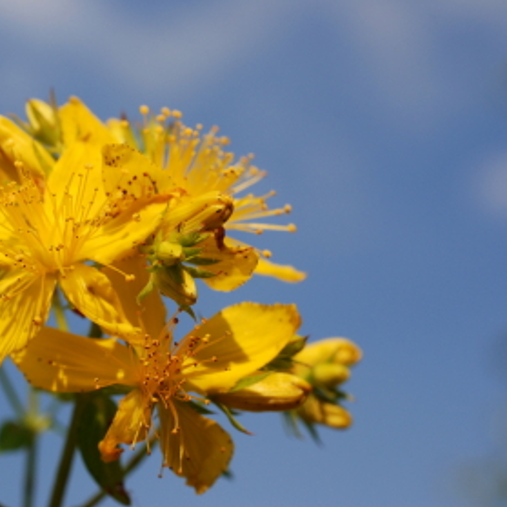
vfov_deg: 17.9
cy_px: 255
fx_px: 1607
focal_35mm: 97
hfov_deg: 17.8
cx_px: 133
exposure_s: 1/320
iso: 200
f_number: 9
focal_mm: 50
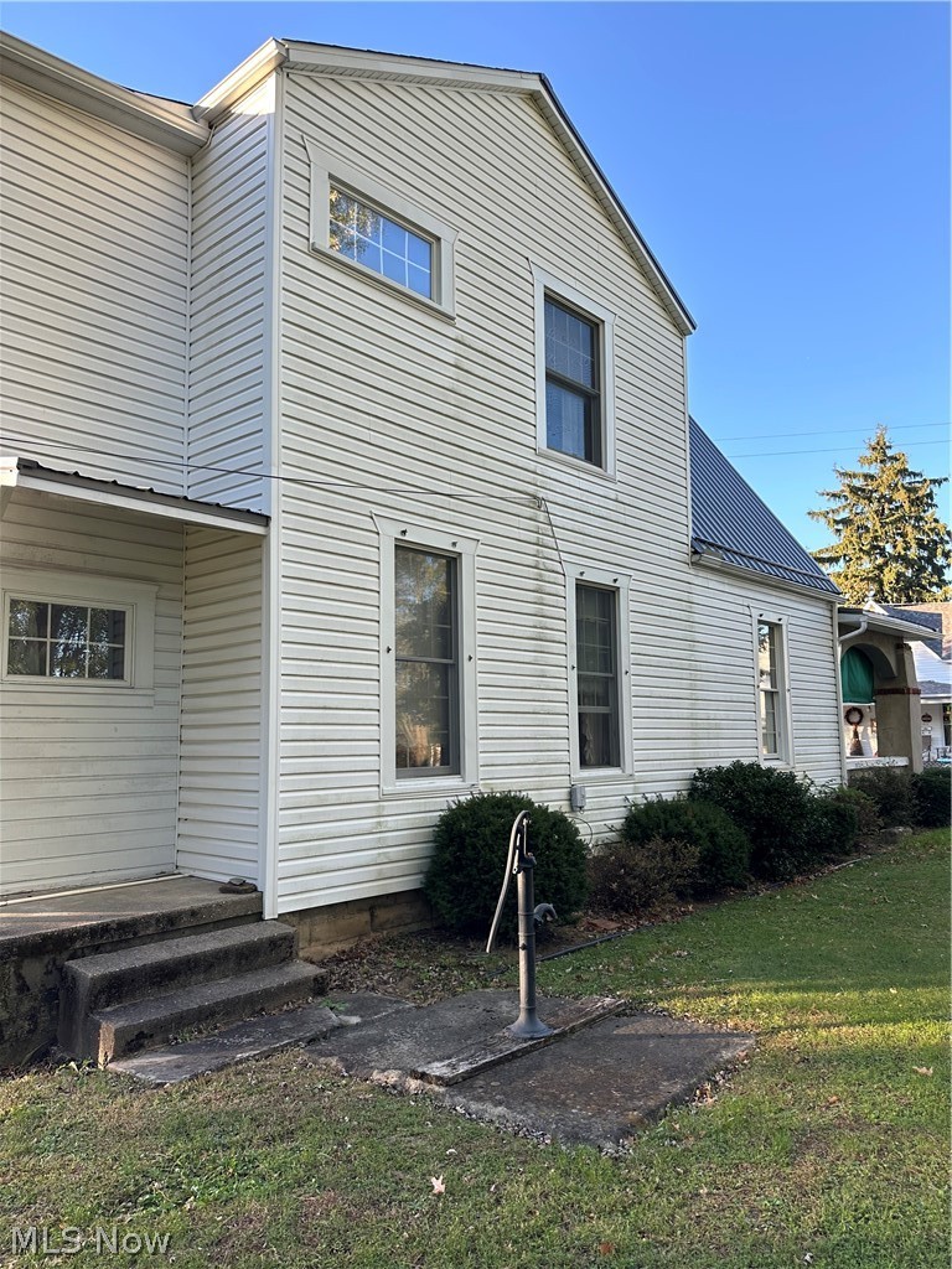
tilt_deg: +6.6
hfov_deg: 56.8
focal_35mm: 24
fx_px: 880
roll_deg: -0.6
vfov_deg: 71.6
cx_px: 476
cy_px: 634
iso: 80
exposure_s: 1/379
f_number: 1.78
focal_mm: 6.86
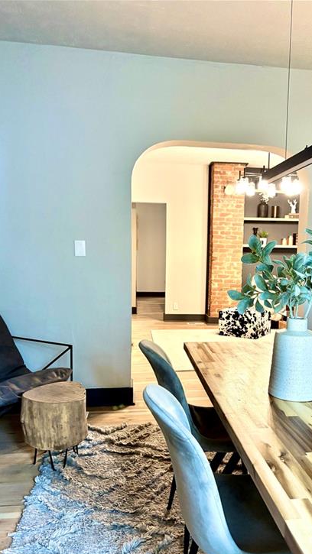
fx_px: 441
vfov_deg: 64.3
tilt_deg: -5.4
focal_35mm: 30
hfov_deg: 38.5
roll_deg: -1.3
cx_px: 207
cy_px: 293
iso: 320
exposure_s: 1/60
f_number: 1.6
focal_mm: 5.96
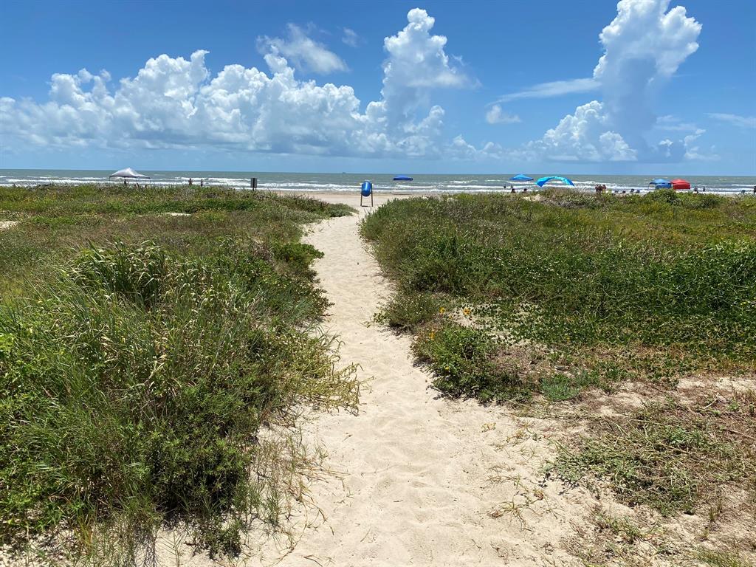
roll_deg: -0.9
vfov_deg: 53.1
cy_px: 284
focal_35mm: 26
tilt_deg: -11.6
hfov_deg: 67.3
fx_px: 568
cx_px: 378
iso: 32
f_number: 1.8
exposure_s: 1/5025
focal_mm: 4.25
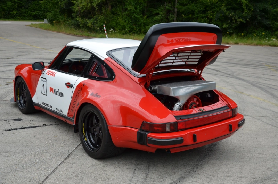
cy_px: 92
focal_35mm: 45
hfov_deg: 43.7
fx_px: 347
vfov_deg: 29.7
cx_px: 139
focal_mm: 30
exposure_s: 1/1600
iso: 400
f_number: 5.6
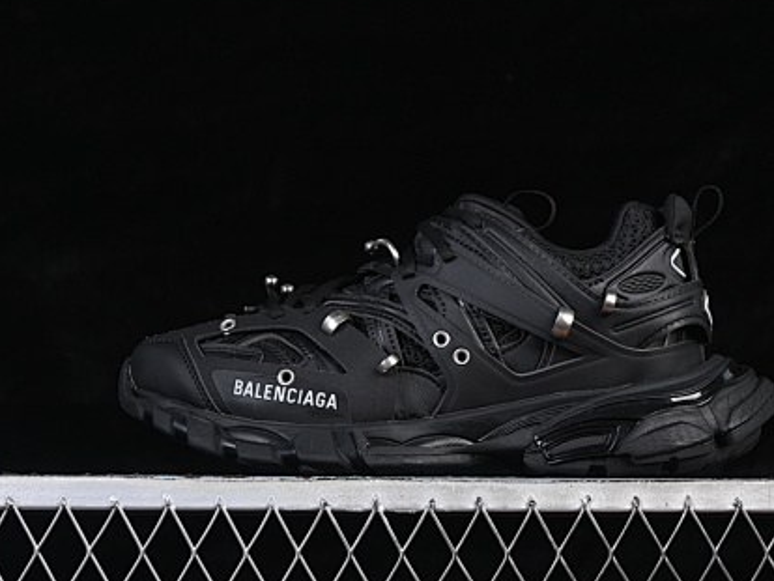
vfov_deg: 17.0
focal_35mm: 87
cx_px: 449
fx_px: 1946
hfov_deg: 22.5
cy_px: 283
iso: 160
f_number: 6.3
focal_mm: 50
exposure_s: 1/60
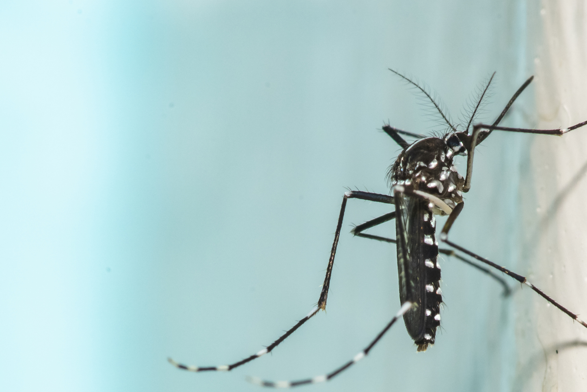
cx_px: 396
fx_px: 2511
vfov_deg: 8.9
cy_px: 227
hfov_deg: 13.3
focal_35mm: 154
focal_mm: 105
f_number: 25
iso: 500
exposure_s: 1/640
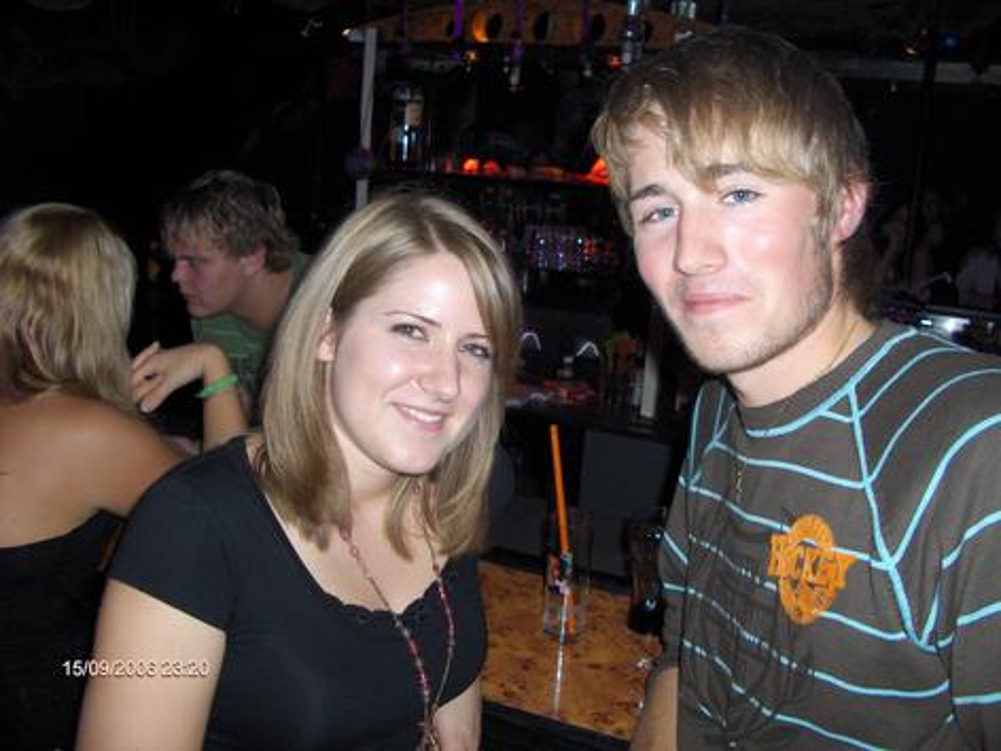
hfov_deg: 52.6
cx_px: 500
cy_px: 376
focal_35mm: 35
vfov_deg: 40.7
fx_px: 1012
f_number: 2.6
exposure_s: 1/60
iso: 100
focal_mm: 5.8
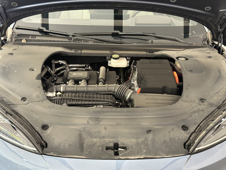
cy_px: 85
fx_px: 313
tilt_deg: -23.0
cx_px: 113
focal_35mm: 48
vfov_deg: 30.3
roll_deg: -0.7
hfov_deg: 39.7
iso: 160
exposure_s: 1/58
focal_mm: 6.86
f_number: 1.78
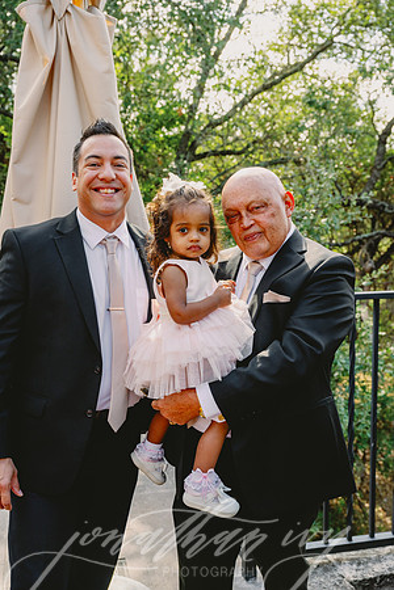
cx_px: 197
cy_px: 295
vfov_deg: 47.4
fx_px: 673
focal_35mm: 41
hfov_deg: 32.6
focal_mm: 41
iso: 200
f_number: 5.6
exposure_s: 1/400
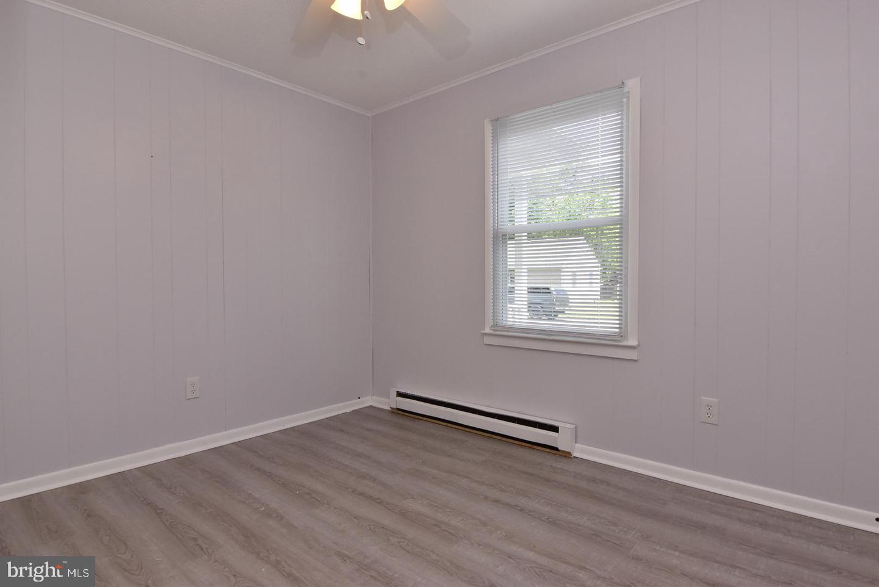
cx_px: 440
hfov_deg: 90.0
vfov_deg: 67.5
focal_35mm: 18
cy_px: 294
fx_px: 440
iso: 800
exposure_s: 1/200
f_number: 9
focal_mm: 12
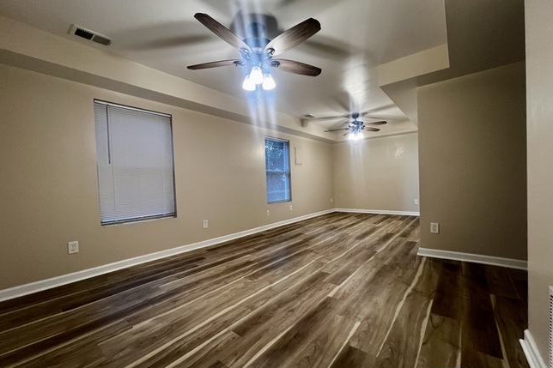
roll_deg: +1.8
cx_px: 284
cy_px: 188
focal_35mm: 14
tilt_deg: -2.4
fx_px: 215
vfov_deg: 81.2
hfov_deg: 104.2
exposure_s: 1/120
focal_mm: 1.57
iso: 200
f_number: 1.8
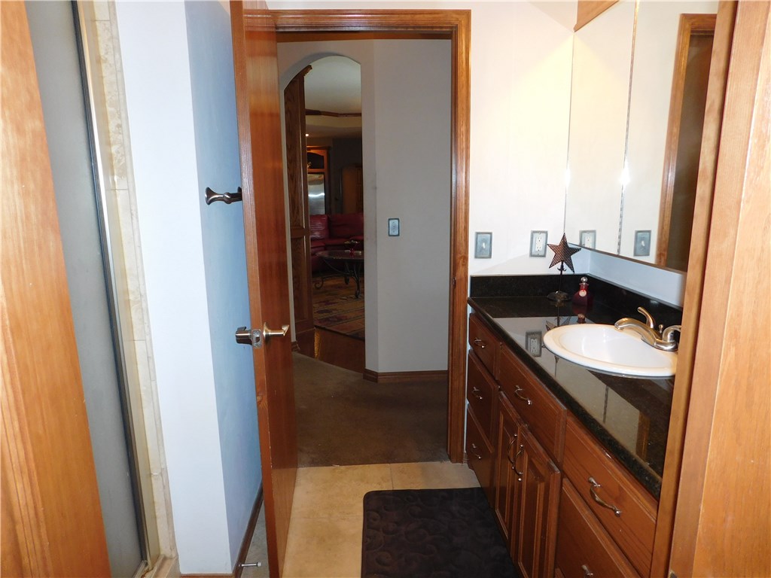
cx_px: 386
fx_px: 512
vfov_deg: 58.9
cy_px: 289
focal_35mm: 23
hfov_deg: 73.9
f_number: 3
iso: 200
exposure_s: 1/30
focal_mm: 4
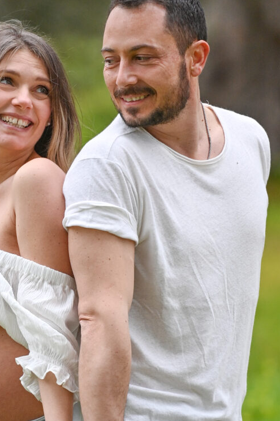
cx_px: 67
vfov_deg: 5.1
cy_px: 318
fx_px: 4715
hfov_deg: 3.4
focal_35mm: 404
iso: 800
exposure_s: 1/1000
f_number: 2.8
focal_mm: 200
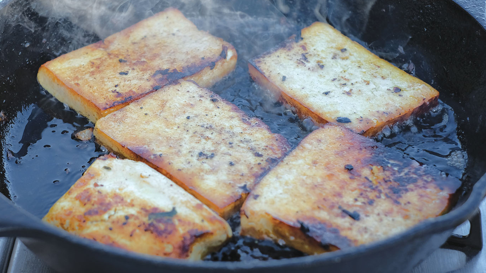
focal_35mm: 81
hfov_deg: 26.2
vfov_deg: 14.9
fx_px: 1044
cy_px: 99
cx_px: 194
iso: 200
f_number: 4
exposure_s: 1/250
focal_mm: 35
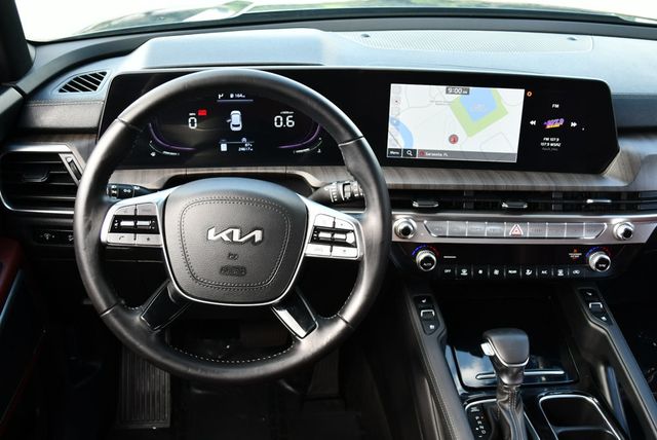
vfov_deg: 33.5
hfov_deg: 48.4
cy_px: 220
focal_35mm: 40
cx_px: 328
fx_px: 731
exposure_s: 1/250
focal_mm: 20
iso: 500
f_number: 3.8
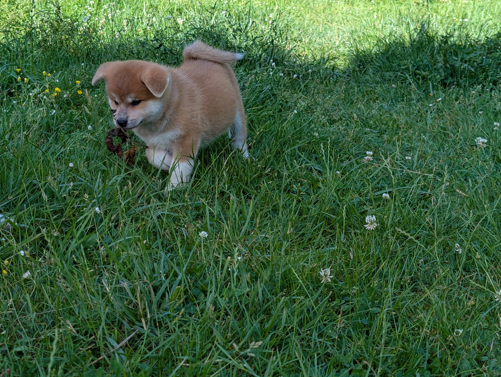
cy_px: 188
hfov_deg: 38.9
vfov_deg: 29.7
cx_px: 250
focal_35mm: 49
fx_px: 710
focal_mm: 6.9
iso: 20
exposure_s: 1/317
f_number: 1.68
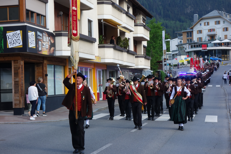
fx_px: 462
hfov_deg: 28.1
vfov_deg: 18.9
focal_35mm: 72
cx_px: 116
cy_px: 77
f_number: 5.6
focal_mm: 26.57
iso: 250
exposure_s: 1/250
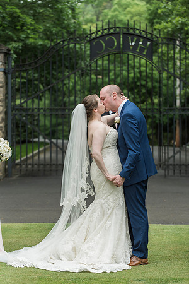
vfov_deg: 17.1
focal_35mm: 120
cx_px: 94
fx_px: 945
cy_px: 142
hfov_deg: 11.4
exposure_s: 1/800
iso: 800
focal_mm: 120
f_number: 4
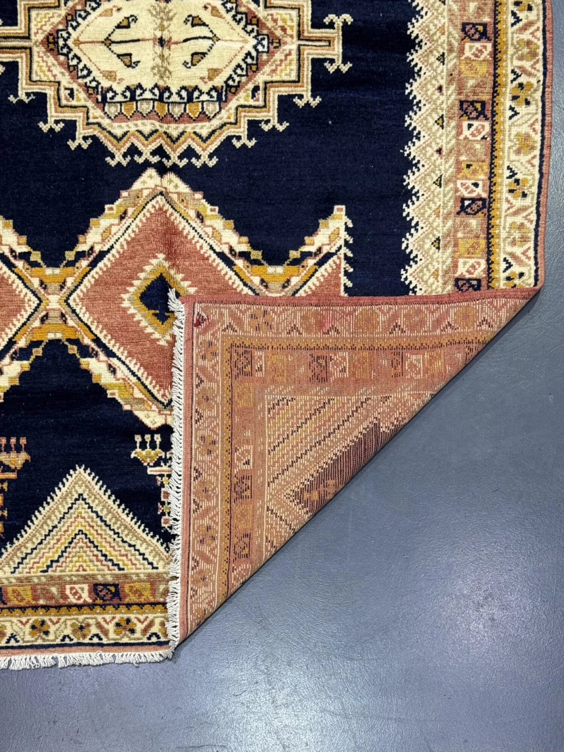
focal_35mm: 48
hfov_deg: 30.3
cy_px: 376
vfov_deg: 39.7
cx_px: 282
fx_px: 1043
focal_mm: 6.76
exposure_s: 1/50
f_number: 1.78
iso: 100
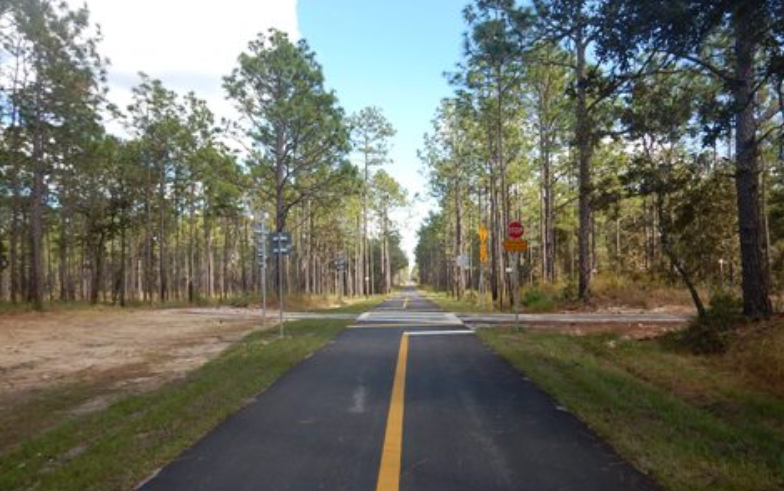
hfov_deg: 70.4
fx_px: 556
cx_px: 399
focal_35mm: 26
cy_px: 267
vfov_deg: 47.6
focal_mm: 4.3
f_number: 2.8
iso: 125
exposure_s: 1/640
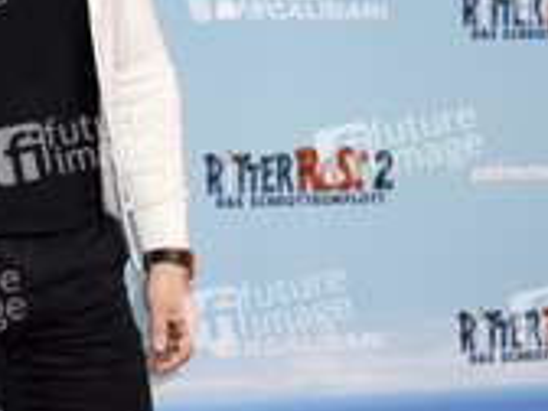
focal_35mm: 104
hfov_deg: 18.3
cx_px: -15
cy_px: 65
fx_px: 1651
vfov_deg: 14.1
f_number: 4.5
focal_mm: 27
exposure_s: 1/160
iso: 360
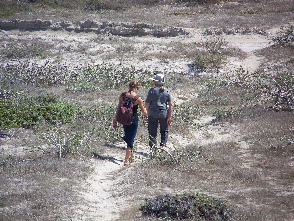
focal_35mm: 432
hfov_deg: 4.6
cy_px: 110
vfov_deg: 3.4
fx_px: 3669
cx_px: 147
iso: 64
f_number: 4.8
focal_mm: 70.2
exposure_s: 1/320
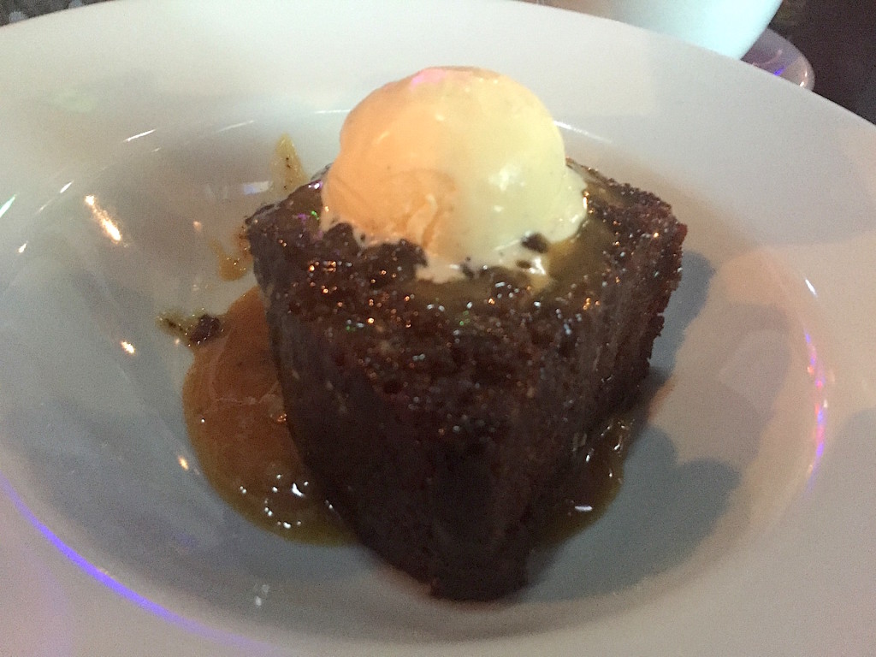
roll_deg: -7.7
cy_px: 328
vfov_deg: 48.2
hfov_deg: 61.7
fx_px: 734
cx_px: 438
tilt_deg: -41.5
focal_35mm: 29
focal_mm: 4.15
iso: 500
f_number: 2.2
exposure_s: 1/15
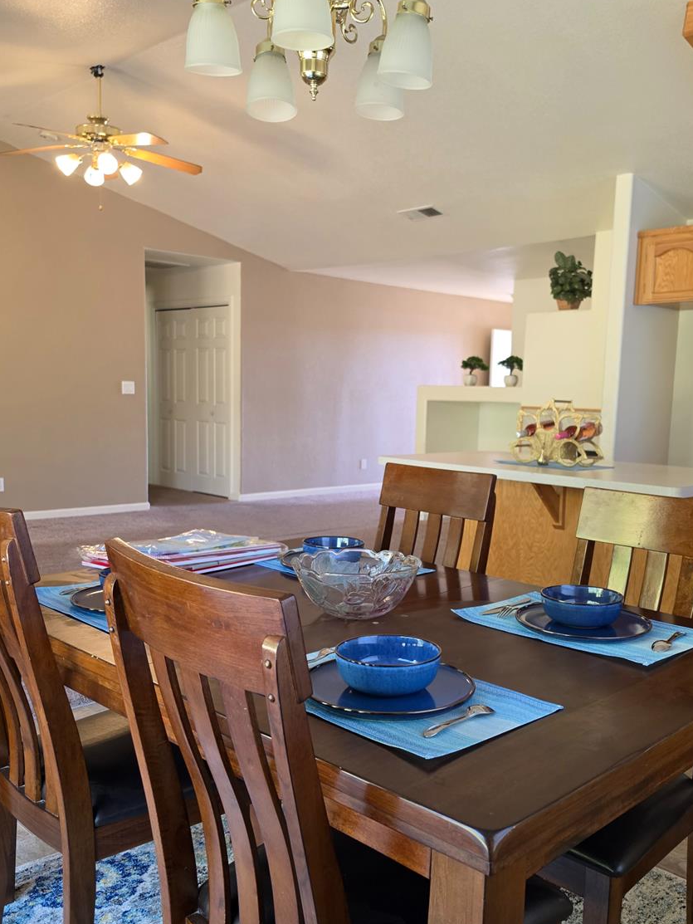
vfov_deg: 58.2
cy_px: 506
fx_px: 827
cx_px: 412
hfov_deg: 45.2
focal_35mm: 31
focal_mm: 6.5
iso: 250
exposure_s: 1/120
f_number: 1.4
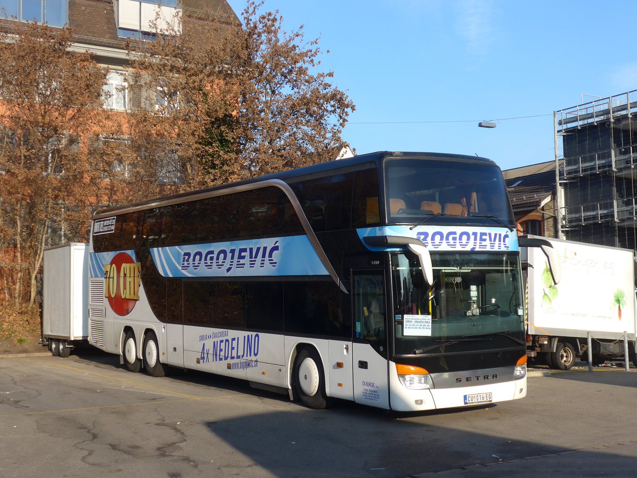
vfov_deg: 29.7
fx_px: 902
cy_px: 239
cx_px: 318
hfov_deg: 38.9
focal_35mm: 49
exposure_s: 1/640
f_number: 3.2
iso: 80
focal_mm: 10.1
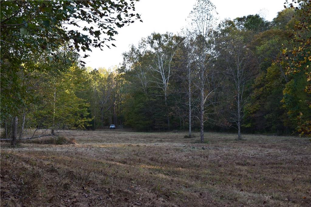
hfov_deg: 33.4
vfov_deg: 22.6
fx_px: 518
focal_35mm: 60
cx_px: 156
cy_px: 104
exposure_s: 1/100
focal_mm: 40
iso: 400
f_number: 9
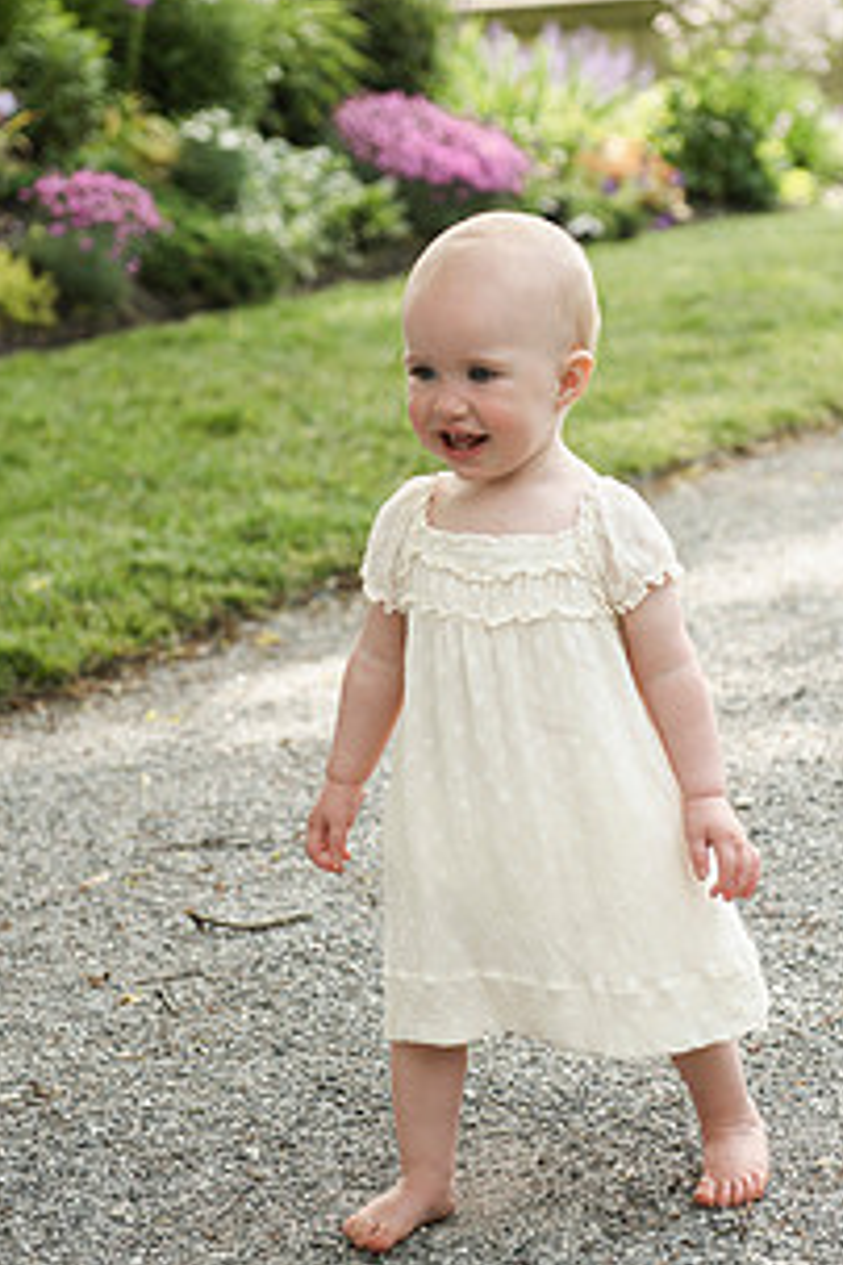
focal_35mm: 104
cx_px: 505
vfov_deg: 19.6
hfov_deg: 13.2
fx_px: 3653
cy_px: 476
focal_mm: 70
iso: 640
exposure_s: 1/2500
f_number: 3.5
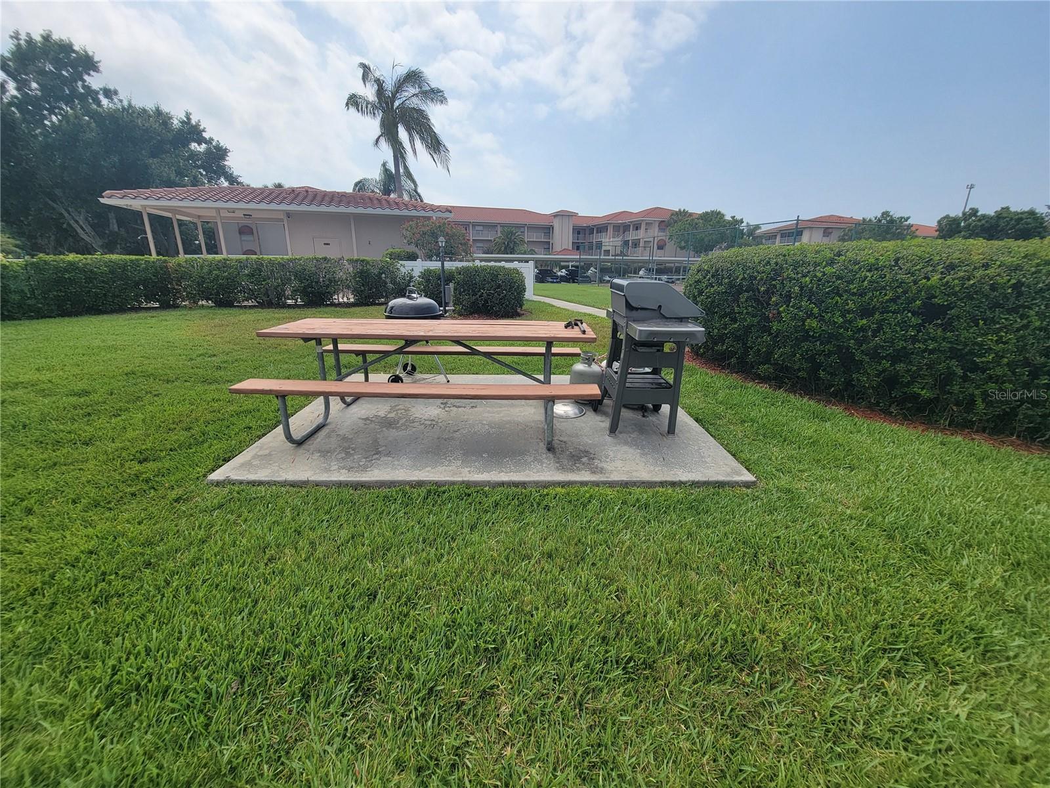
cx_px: 525
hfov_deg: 106.2
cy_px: 394
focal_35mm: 13
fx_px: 394
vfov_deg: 89.9
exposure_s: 1/2302
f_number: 2.2
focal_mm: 2.2
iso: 50
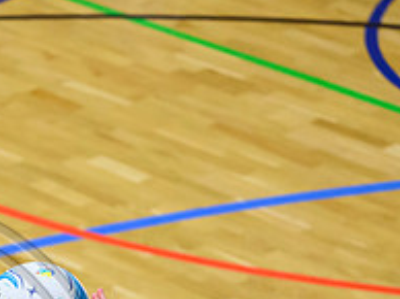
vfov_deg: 5.0
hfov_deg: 6.6
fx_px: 3439
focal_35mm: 298
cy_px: 406
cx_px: -135
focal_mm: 89
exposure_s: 1/1000
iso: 4000
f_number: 2.8
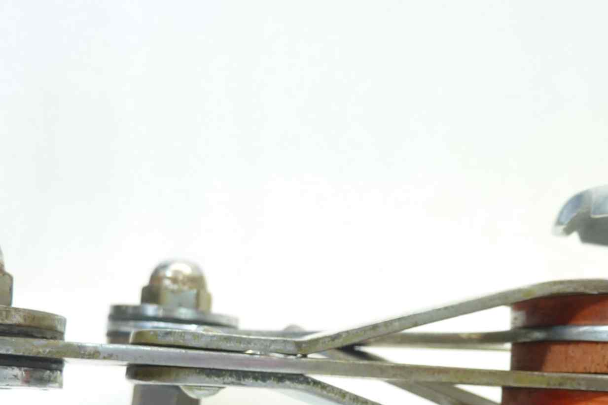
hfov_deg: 36.7
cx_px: 371
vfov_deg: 24.4
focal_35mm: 54
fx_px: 912
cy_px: 355
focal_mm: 4.1
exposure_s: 1/20
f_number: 3.3
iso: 80
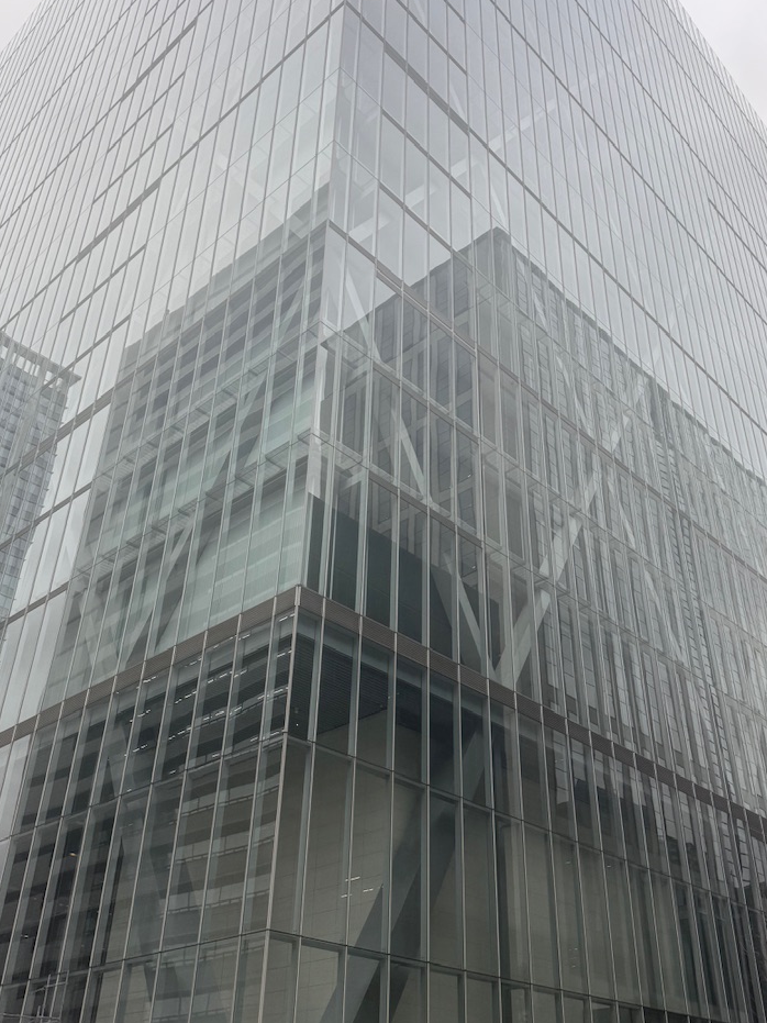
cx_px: 415
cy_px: 537
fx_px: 975
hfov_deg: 42.9
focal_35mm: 33
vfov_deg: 55.3
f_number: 1.78
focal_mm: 6.76
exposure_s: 1/695
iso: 80
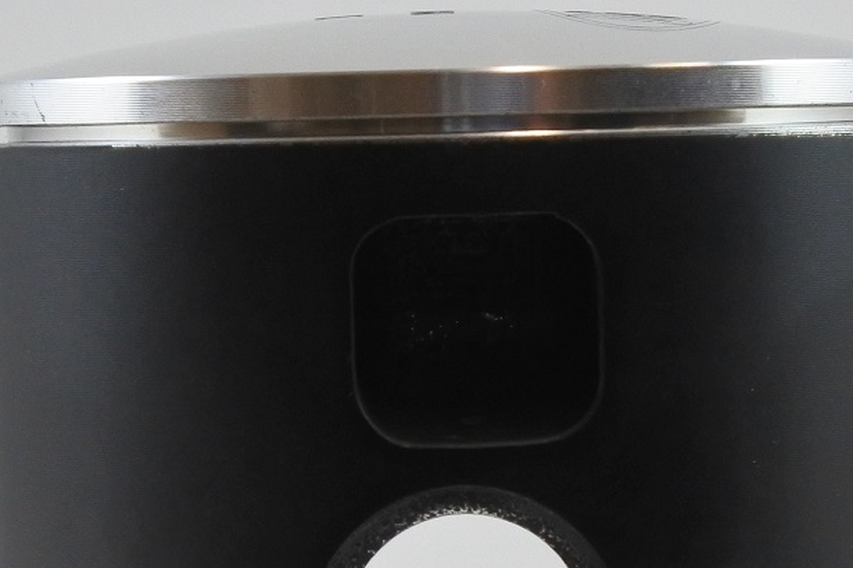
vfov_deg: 6.7
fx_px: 4833
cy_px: 495
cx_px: 463
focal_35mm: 204
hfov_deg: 10.1
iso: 640
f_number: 5.3
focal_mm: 25.6
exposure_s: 1/125
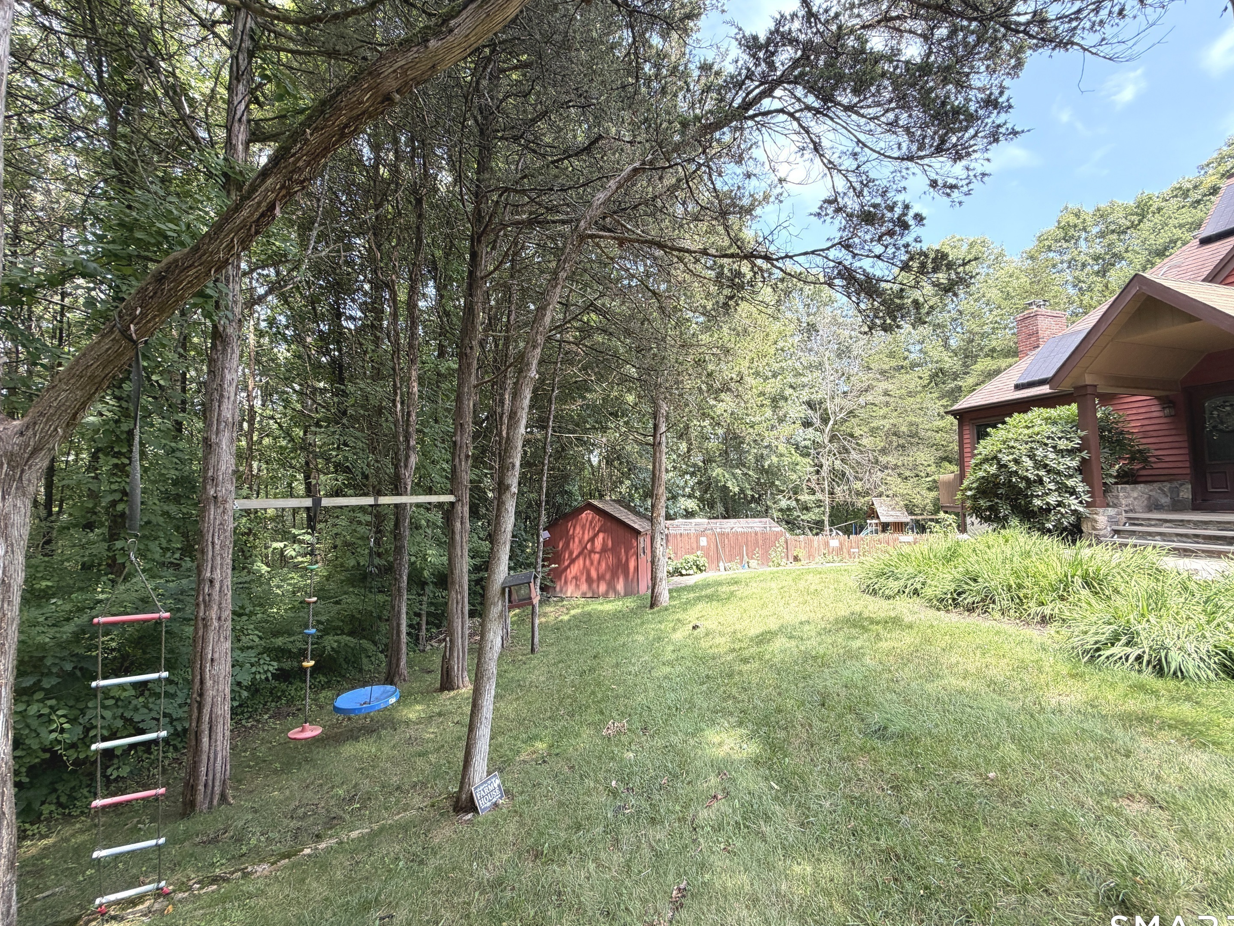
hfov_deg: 98.1
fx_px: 535
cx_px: 646
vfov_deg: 81.7
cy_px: 454
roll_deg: +1.0
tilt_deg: +4.9
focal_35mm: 15
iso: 50
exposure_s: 1/195
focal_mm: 2.22
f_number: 2.2
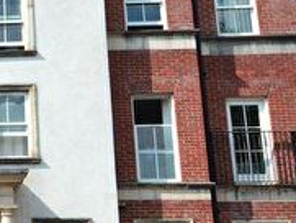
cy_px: 129
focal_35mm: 67
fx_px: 573
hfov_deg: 25.2
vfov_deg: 21.9
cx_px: -83
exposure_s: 1/320
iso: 400
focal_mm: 12
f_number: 10
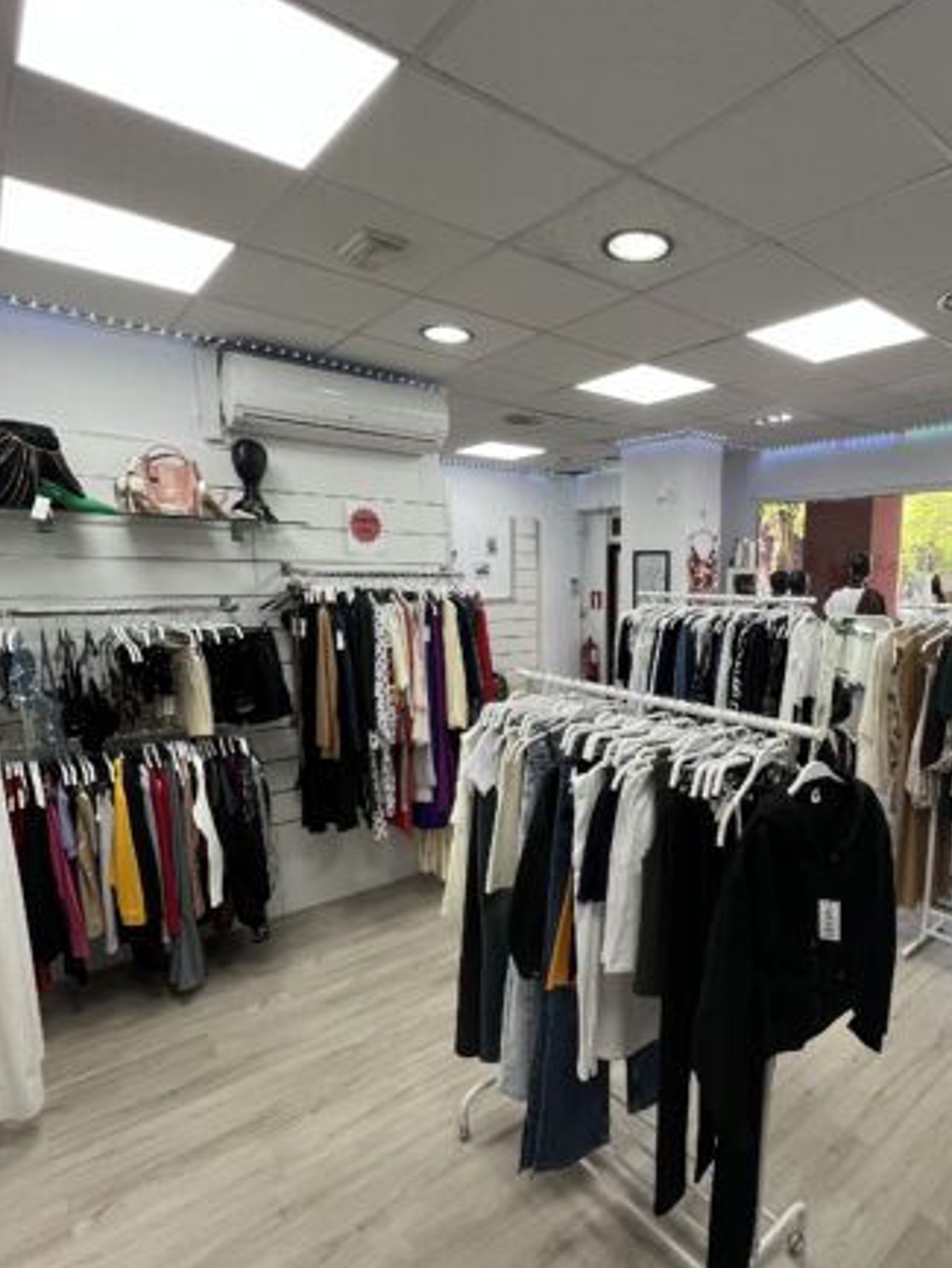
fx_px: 660
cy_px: 700
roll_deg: -0.3
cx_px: 633
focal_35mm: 18
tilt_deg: -11.0
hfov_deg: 69.6
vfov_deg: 87.4
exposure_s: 1/100
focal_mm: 1.57
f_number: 1.8
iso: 100
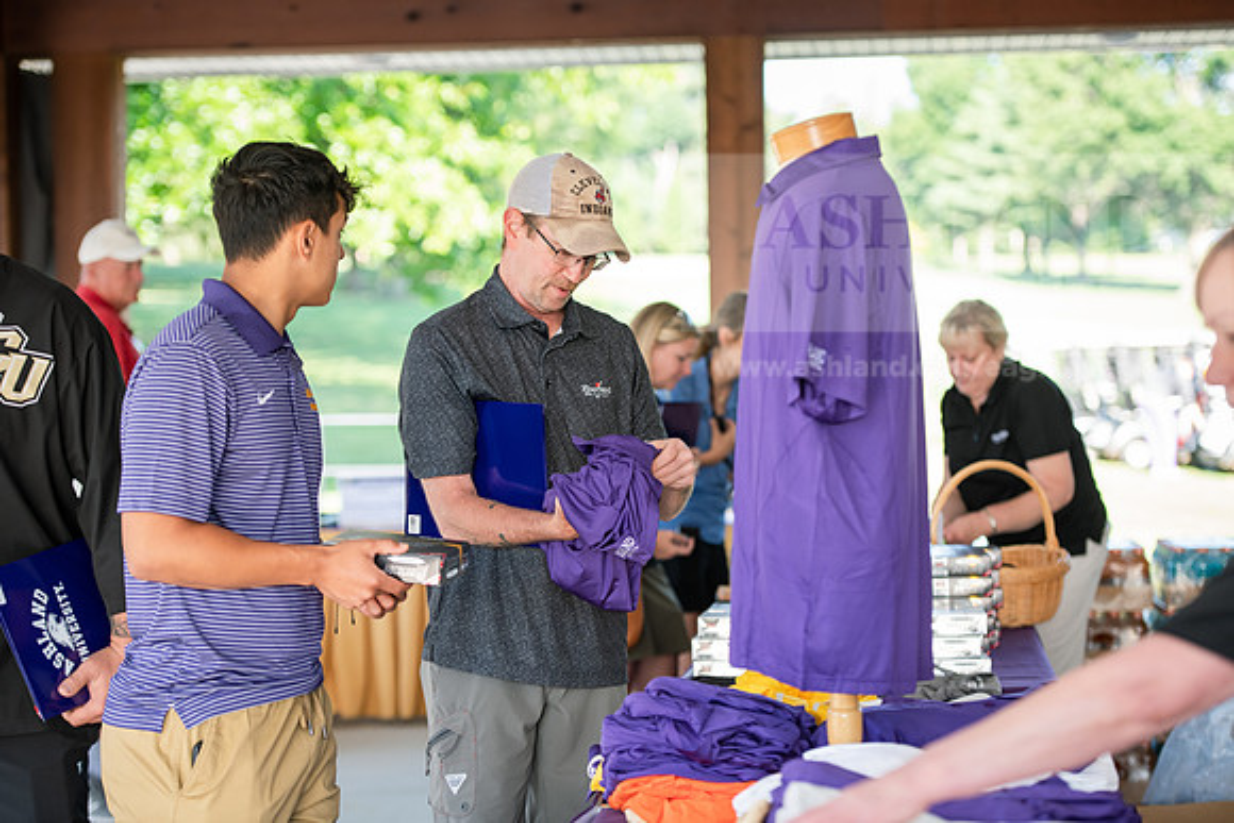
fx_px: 3154
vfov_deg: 14.9
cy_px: 412
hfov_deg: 22.1
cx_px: 617
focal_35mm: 92
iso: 400
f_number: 3.2
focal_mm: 92
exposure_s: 1/320
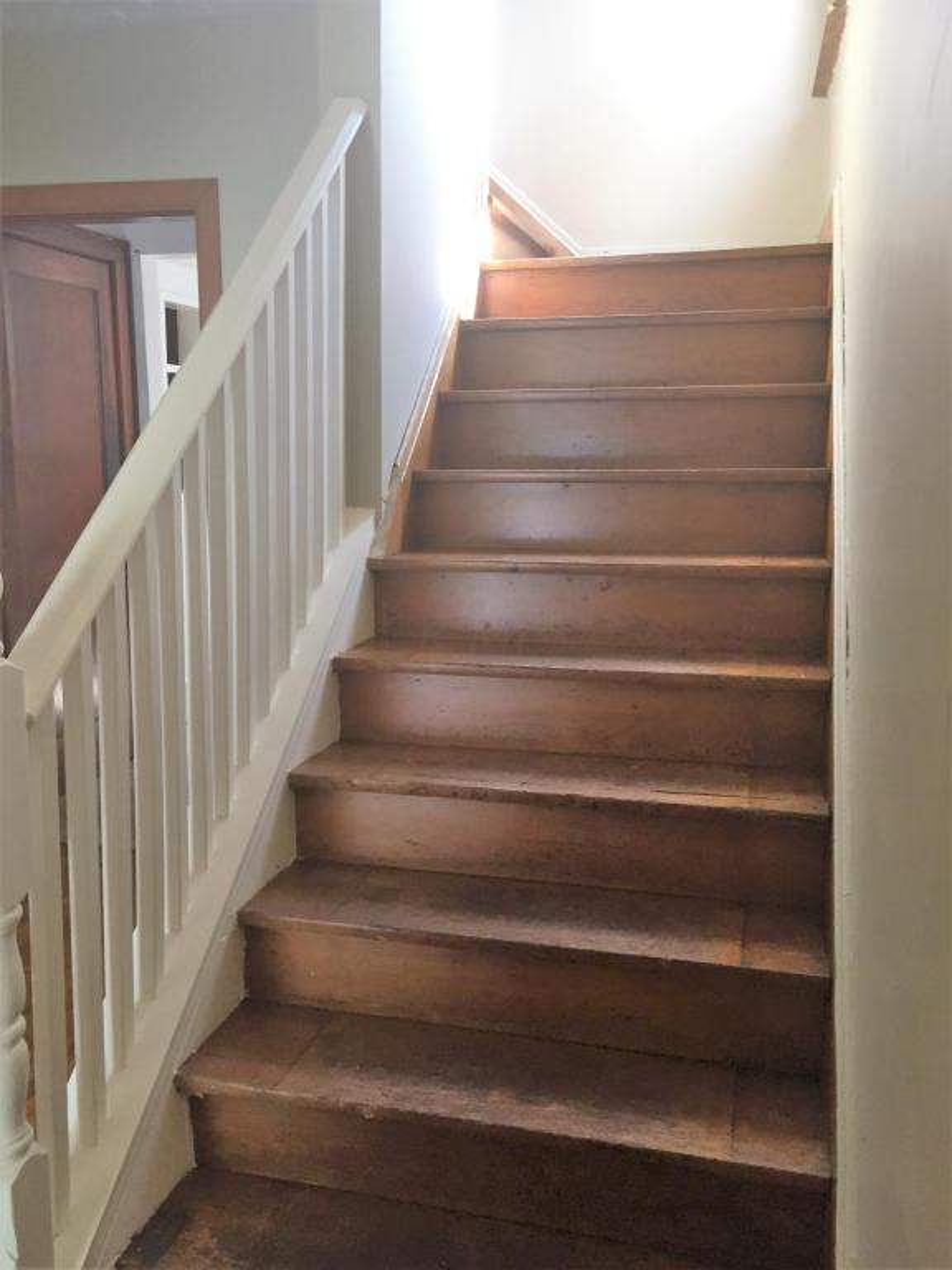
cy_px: 635
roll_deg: -2.2
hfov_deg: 48.2
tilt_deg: -10.3
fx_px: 1063
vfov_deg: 61.7
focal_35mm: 29
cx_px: 476
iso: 50
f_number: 2.2
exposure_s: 1/30
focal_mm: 4.15
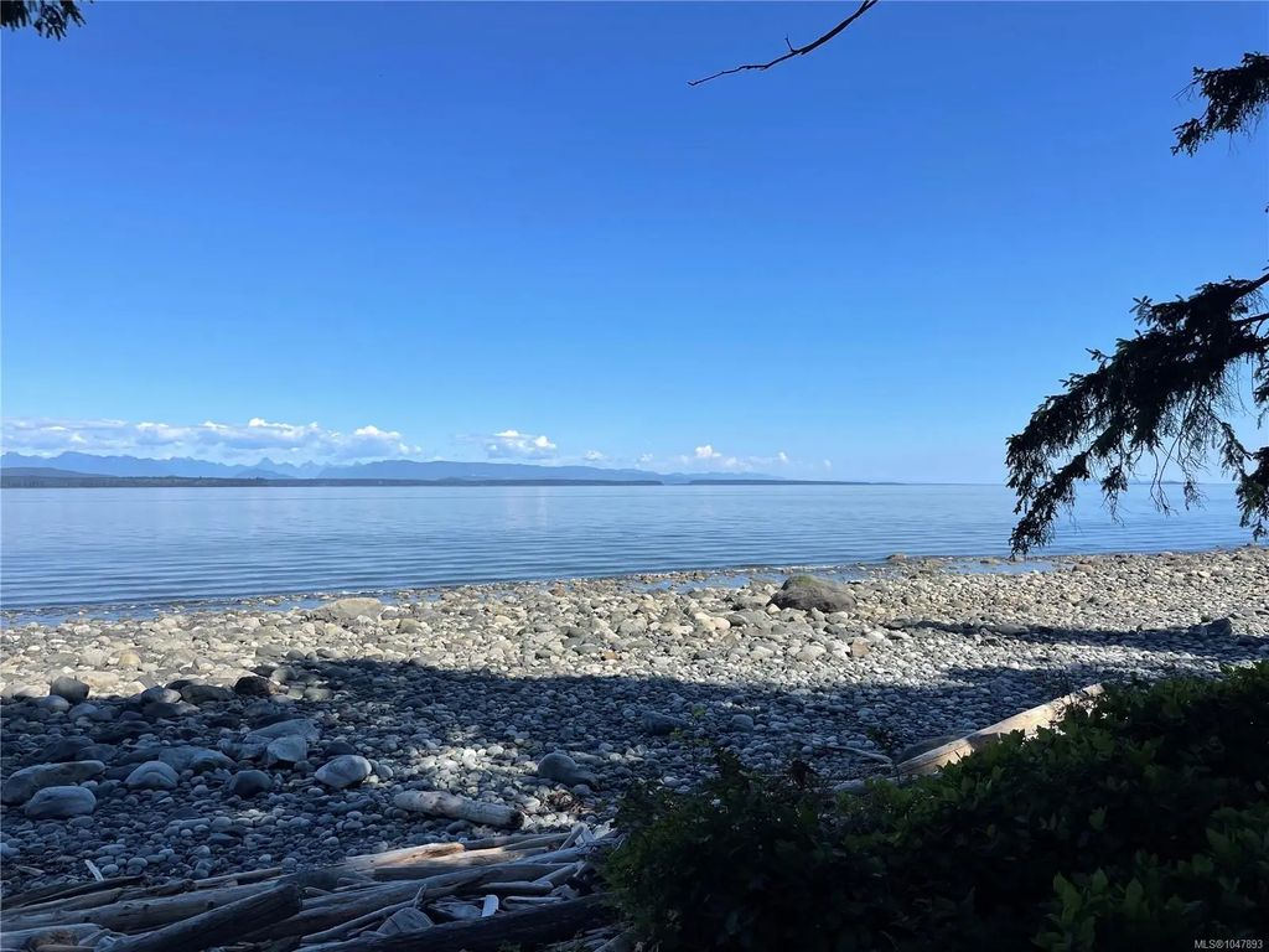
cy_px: 476
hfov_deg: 67.3
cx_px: 634
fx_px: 953
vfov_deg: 53.1
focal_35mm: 26
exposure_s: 1/3610
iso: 32
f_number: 1.6
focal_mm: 4.2
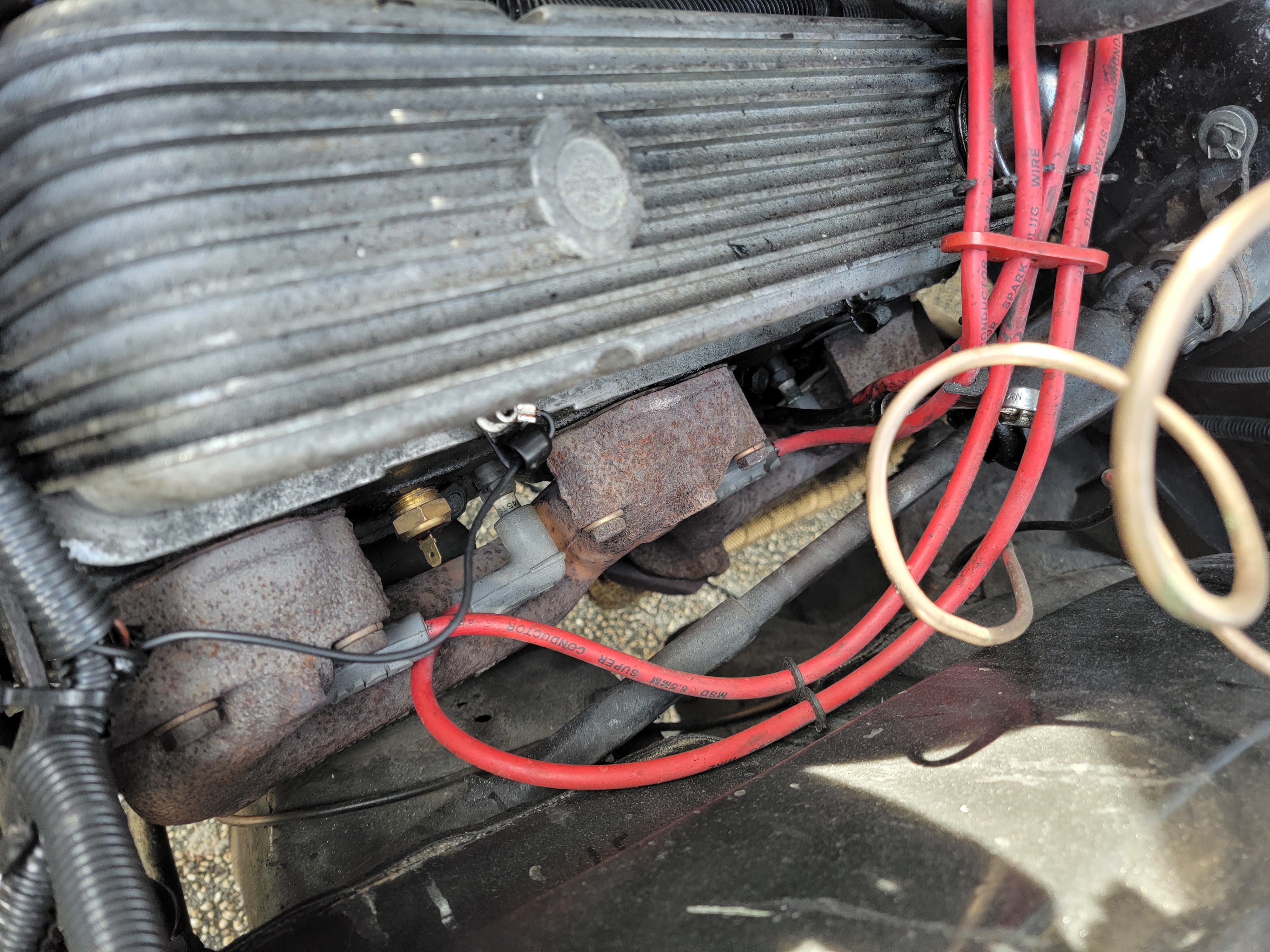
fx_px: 881
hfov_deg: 71.6
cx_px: 635
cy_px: 476
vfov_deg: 56.8
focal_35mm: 24
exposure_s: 1/119
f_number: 1.8
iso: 200
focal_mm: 6.7
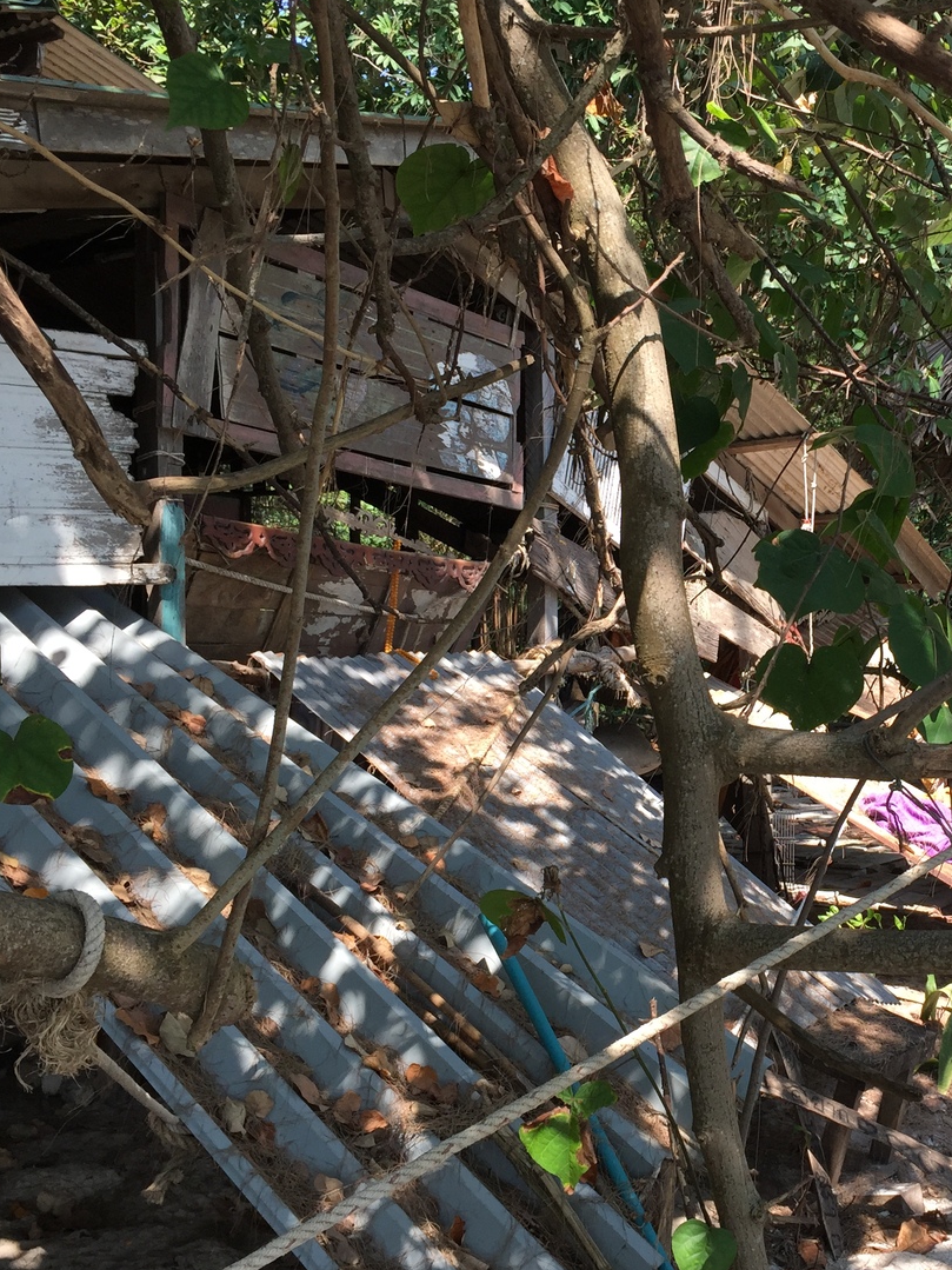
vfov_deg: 43.9
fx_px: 1577
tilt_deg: +1.8
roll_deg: -0.4
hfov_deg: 32.6
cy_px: 653
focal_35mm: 43
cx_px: 771
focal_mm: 4.15
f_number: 2.2
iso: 32
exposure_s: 1/377
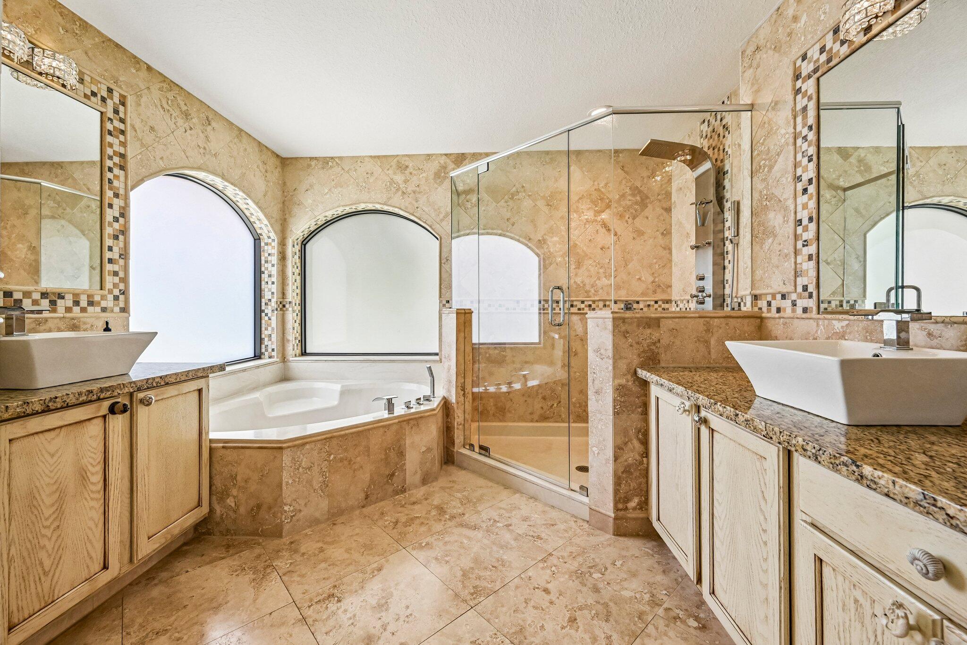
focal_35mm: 14
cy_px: 322
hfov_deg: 104.3
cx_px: 484
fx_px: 376
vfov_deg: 81.2
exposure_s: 1/640
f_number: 8
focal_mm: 14
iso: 3200
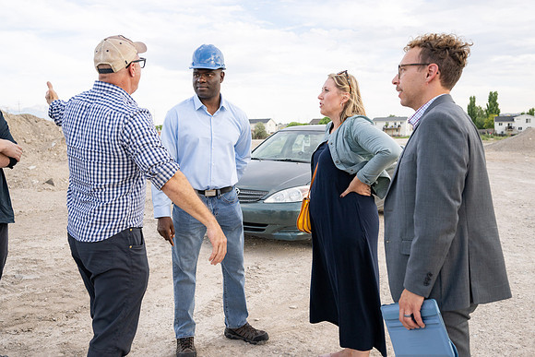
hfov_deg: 61.9
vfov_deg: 43.6
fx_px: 446
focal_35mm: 30
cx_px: 268
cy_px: 178
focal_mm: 30
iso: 125
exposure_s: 1/1000
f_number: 4
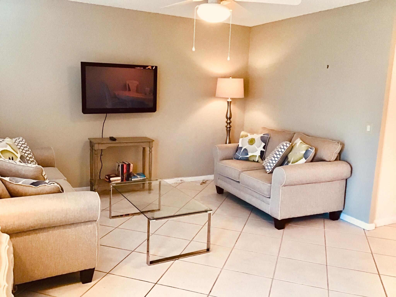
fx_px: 355
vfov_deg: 45.4
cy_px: 148
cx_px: 198
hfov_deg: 58.4
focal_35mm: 31
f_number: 2.4
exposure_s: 1/30
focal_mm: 3.3
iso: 200
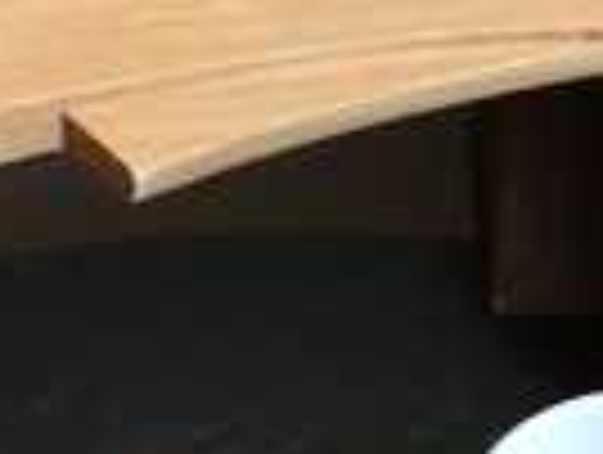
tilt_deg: -41.0
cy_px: 432
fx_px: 2042
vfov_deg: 12.6
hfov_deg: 16.8
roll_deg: -2.0
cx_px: 374
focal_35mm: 117
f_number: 1.8
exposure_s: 1/60
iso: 25
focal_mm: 3.99
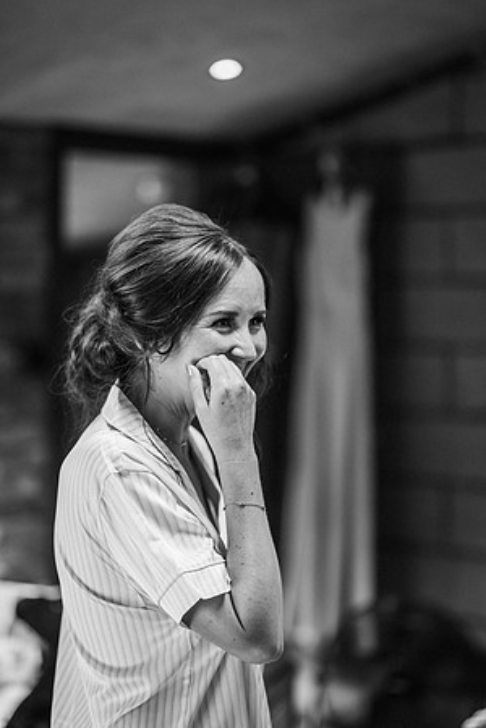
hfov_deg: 16.1
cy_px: 364
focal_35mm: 85
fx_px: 1721
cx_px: 243
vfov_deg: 23.9
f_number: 1.8
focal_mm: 85
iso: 200
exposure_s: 1/200
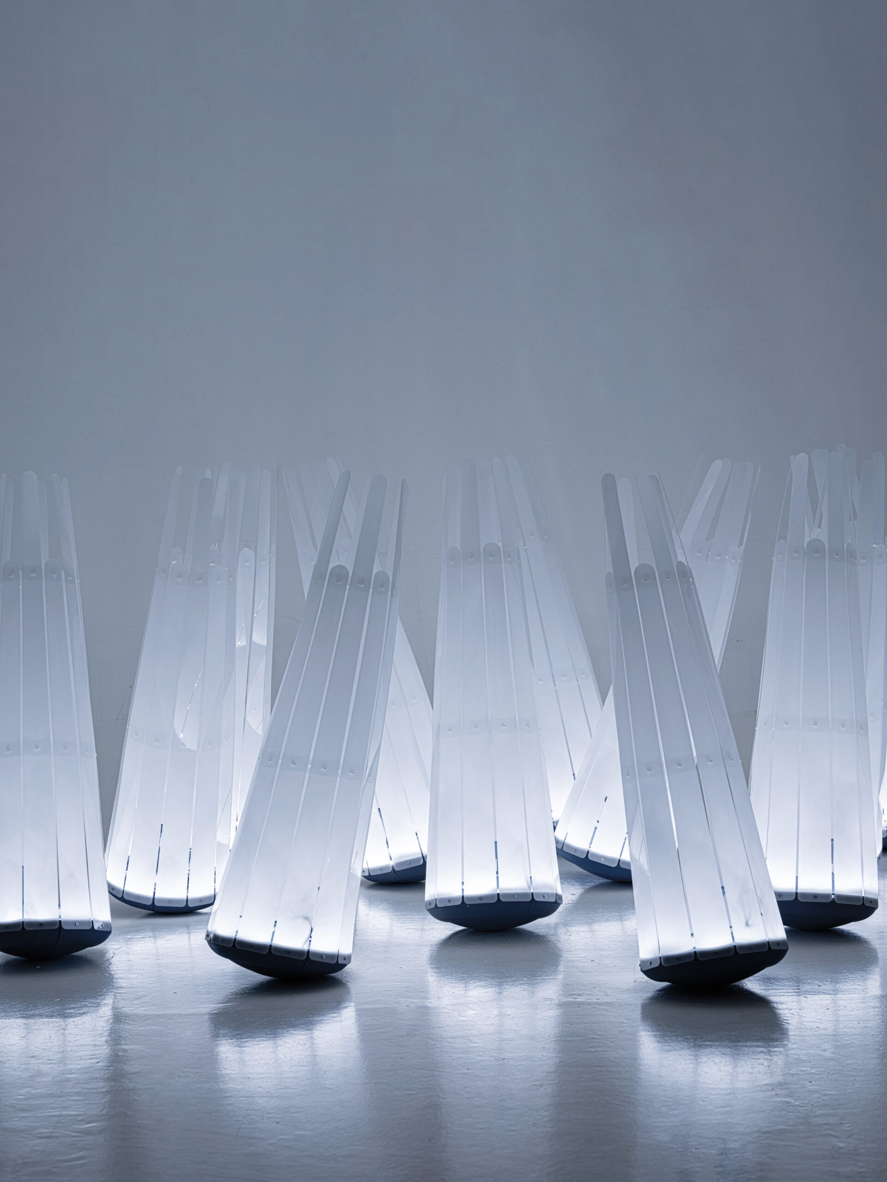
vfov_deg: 20.7
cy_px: 591
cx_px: 444
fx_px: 3246
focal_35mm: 95
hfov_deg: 15.6
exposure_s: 1/20
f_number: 8
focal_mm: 120
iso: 100
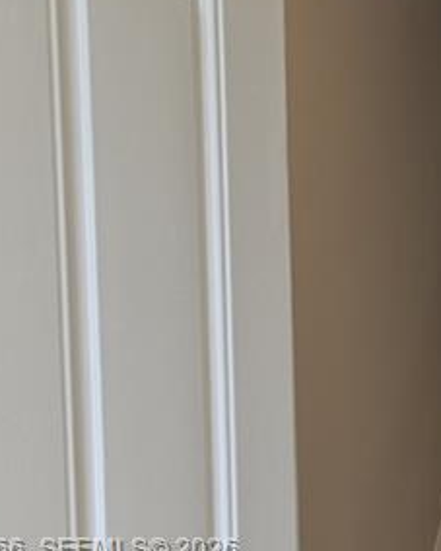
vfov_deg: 18.9
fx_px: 1616
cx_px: 755
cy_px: 551
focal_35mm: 99
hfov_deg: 14.0
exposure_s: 1/110
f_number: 1.85
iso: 33
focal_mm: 6.81
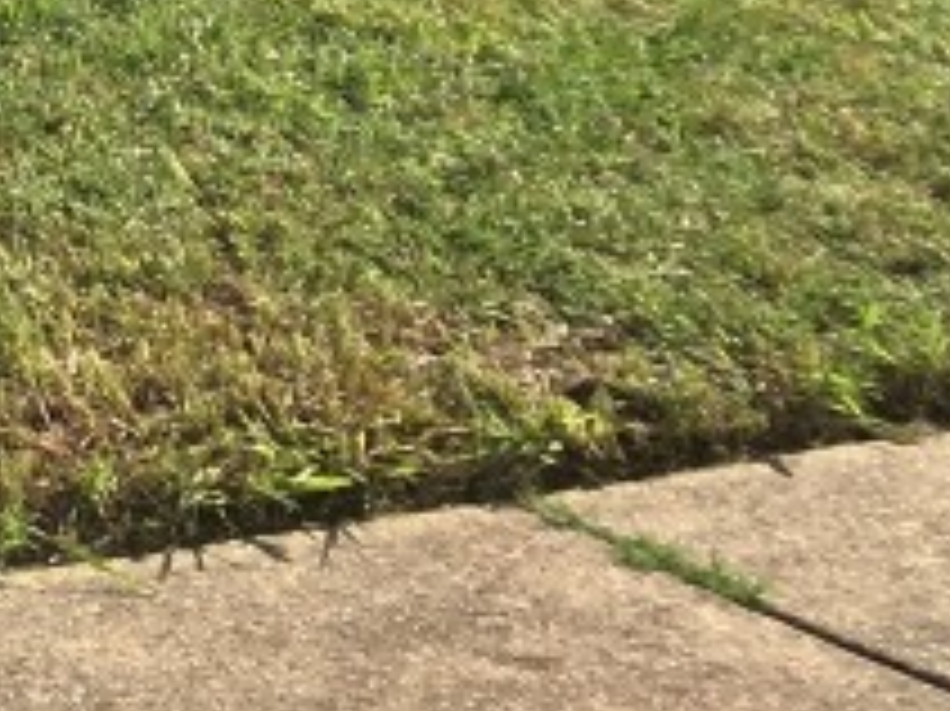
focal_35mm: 141
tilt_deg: -1.7
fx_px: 3867
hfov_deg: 12.1
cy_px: -680
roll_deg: +1.8
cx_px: -1085
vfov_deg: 9.8
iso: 25
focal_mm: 4.15
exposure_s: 1/1326
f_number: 2.2
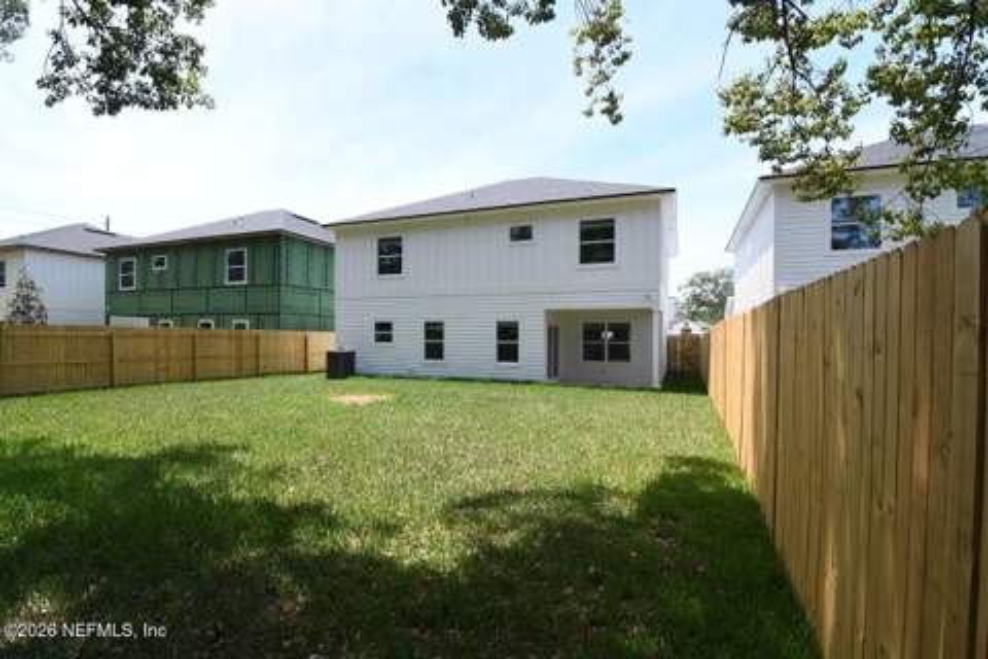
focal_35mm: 16
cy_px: 330
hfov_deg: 96.7
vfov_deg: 73.7
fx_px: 439
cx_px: 494
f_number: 8
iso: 125
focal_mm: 11
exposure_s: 1/125
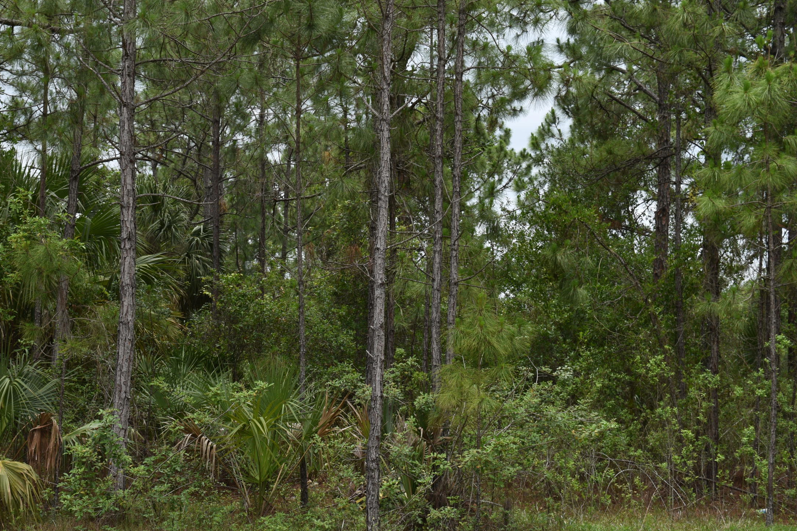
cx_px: 251
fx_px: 1461
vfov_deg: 20.5
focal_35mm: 66
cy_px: 358
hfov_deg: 30.2
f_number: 9
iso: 100
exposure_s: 1/200
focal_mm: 32
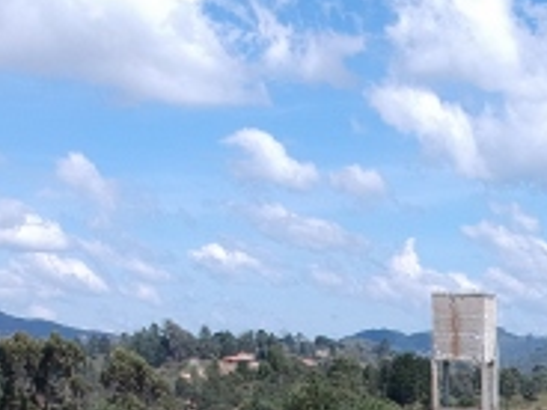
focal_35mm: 87
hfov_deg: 21.3
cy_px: 701
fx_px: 1375
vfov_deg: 15.1
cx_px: 615
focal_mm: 4.49
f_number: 2.6
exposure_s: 1/1000
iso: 100
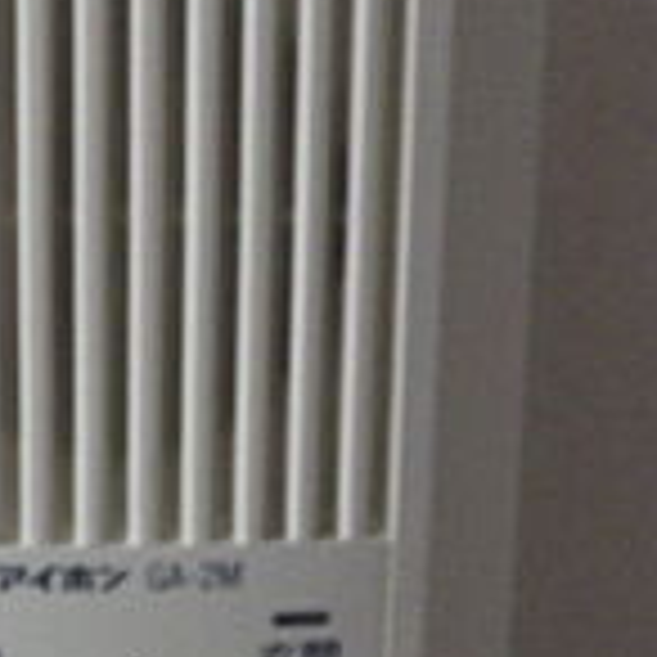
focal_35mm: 85
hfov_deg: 20.1
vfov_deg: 19.6
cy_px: 720
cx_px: 90
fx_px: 1825
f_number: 3.1
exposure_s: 1/45
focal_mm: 4
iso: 400
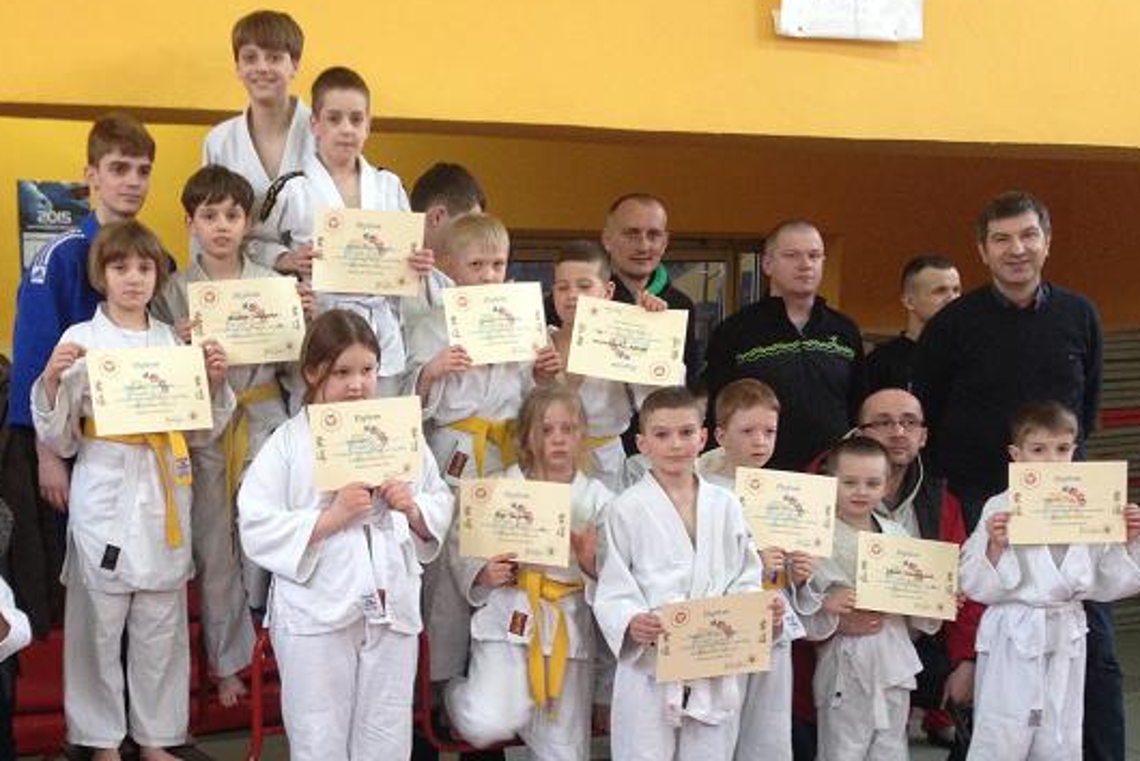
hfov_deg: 35.0
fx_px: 1774
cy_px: 559
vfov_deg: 24.0
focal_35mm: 56
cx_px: 312
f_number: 2.4
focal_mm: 4.28
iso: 125
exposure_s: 1/20
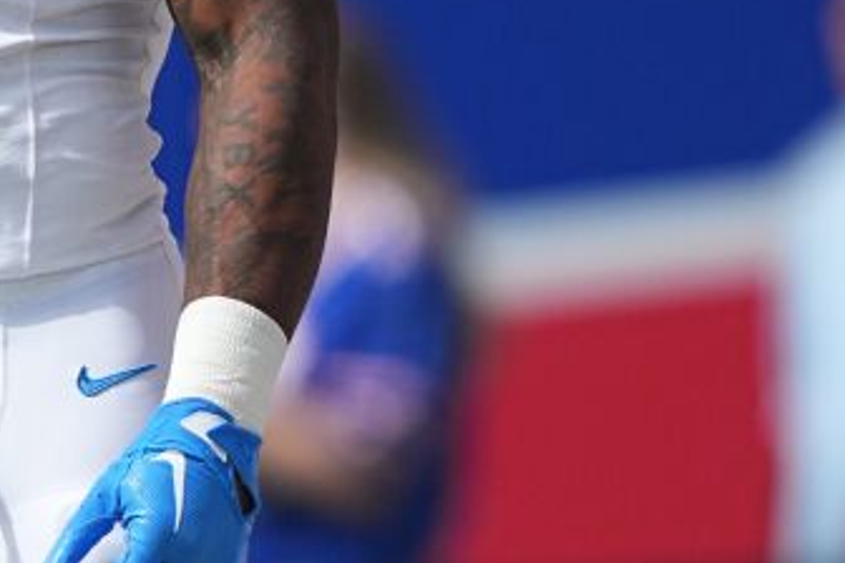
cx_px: -157
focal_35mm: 2097
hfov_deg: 1.0
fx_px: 49217
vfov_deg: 0.7
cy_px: 434
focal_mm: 400
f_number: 2.8
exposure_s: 1/8000
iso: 500
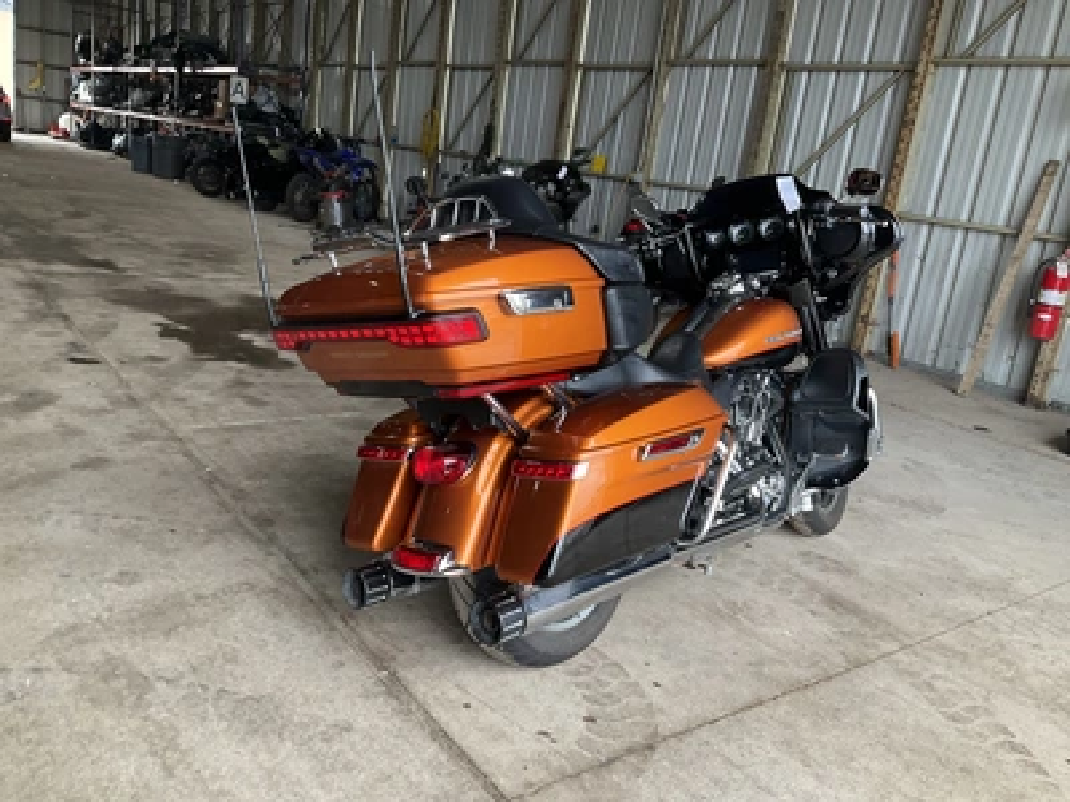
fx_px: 896
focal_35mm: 29
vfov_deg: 48.2
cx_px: 535
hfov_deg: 61.7
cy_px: 401
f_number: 1.8
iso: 40
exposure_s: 1/122
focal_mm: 3
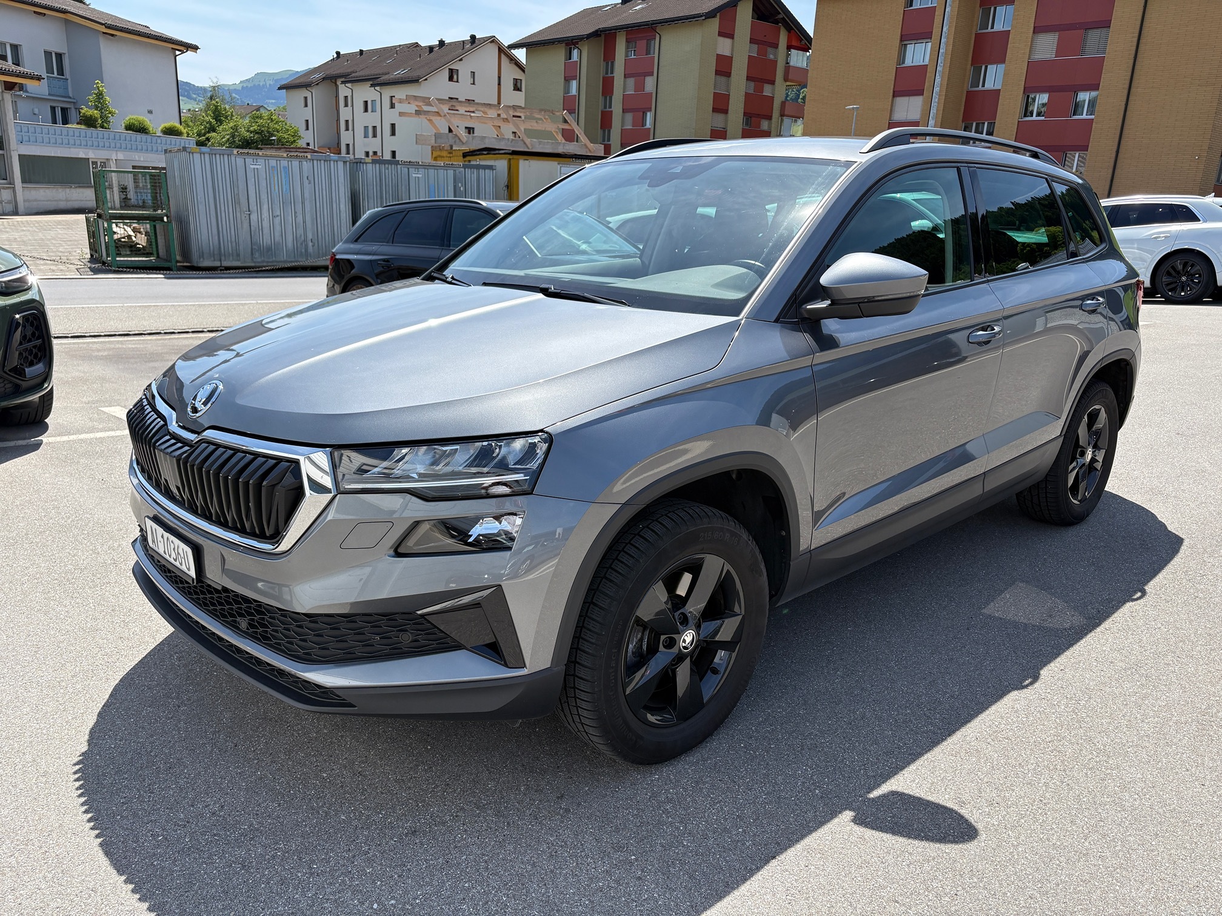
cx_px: 611
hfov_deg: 67.3
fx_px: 918
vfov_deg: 53.1
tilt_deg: -16.0
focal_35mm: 26
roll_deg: -2.1
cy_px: 458
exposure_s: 1/1848
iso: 50
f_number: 1.6
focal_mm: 5.96
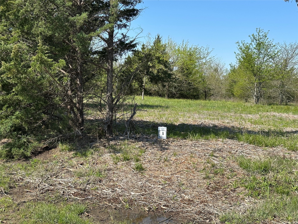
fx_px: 413
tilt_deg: -2.0
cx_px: 149
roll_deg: -2.6
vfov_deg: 30.3
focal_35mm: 48
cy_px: 112
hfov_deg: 39.7
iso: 64
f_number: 1.78
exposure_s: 1/2809
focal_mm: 6.86
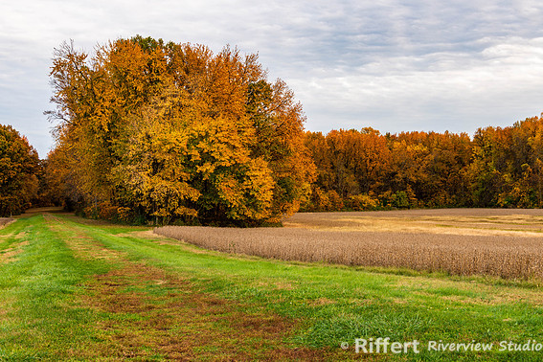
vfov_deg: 27.0
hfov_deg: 39.6
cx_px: 277
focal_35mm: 50
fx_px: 754
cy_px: 178
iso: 100
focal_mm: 48
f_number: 7.1
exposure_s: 1/50
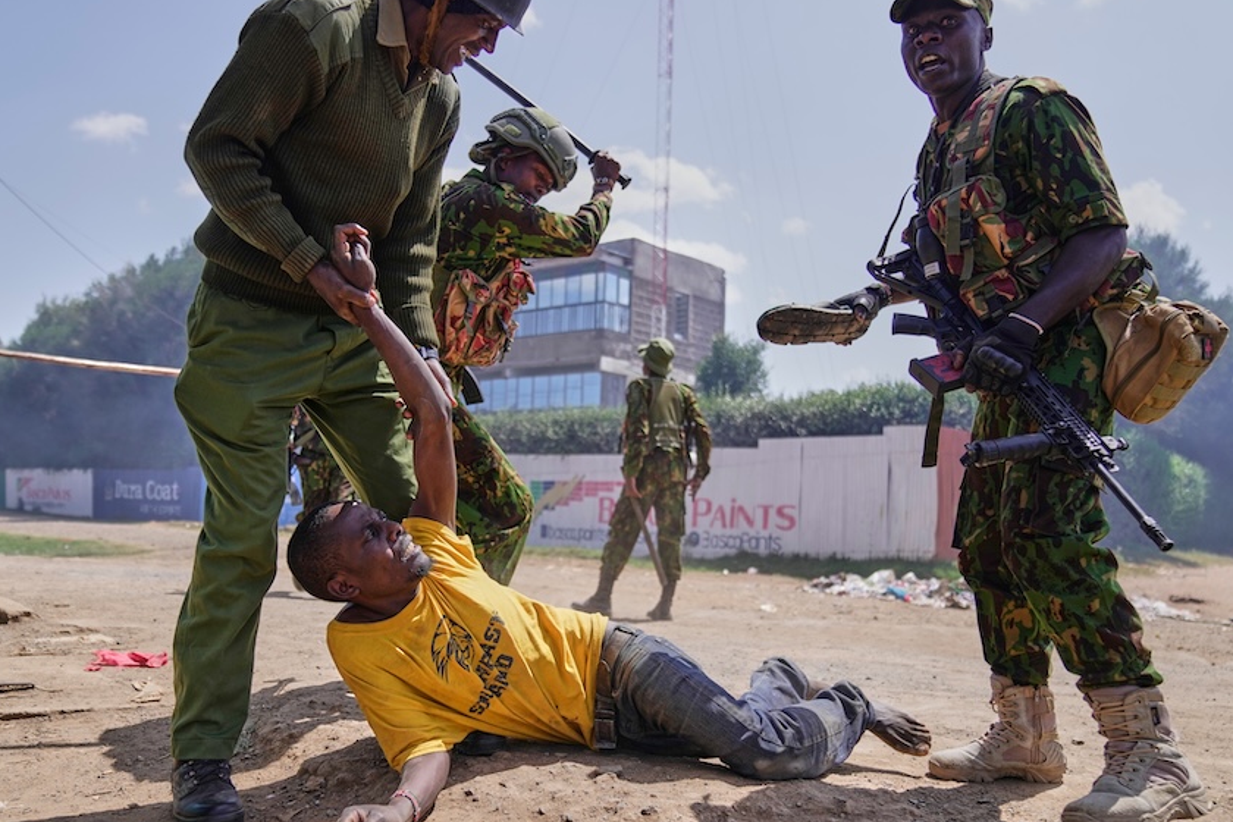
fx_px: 959
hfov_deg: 65.4
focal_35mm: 28
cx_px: 587
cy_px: 437
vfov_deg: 46.4
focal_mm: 24
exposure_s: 1/3200
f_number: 2.8
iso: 250
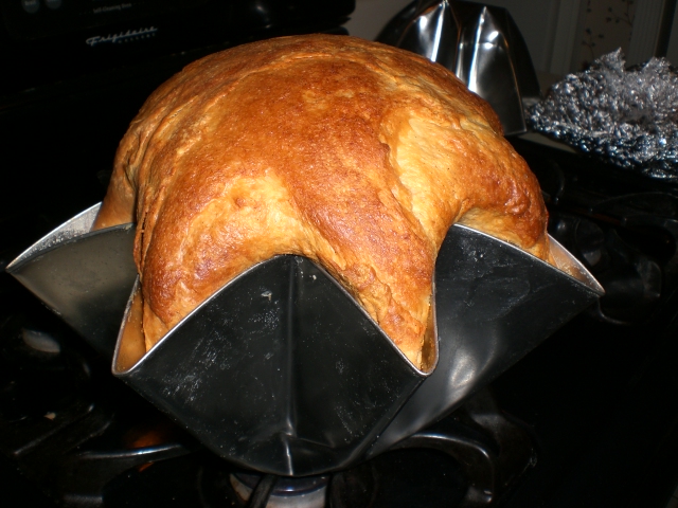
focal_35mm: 38
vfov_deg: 37.7
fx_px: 744
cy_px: 254
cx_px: 339
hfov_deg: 49.0
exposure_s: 1/60
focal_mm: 6.3
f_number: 4.4
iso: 50
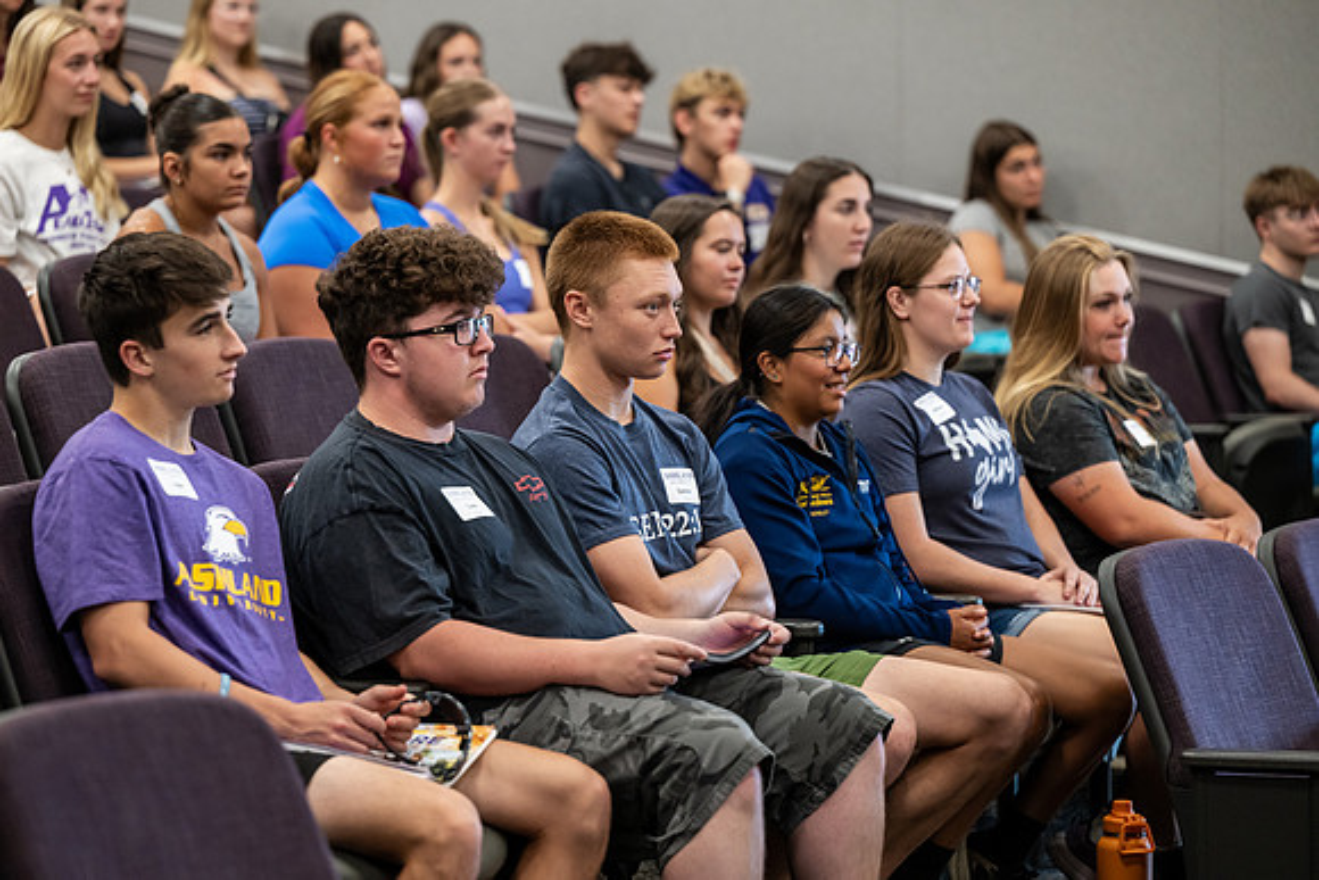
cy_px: 440
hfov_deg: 17.1
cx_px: 660
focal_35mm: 120
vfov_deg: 11.4
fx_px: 4397
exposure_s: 1/200
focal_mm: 120
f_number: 3.2
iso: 2500
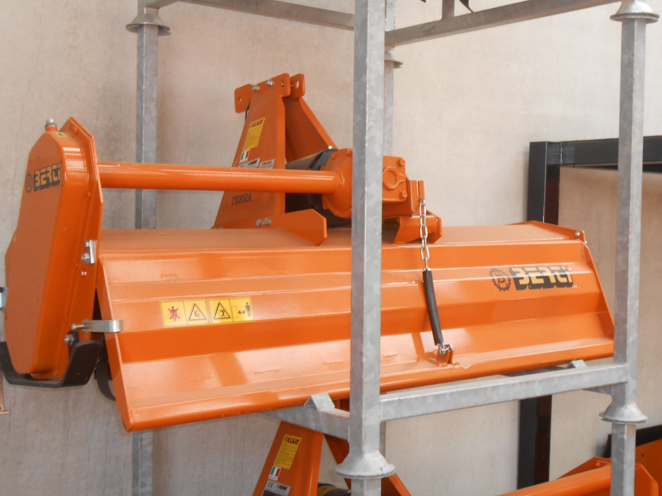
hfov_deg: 38.9
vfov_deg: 29.7
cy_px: 248
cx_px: 331
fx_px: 937
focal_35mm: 49
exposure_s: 1/60
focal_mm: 8.8
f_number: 4.8
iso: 200
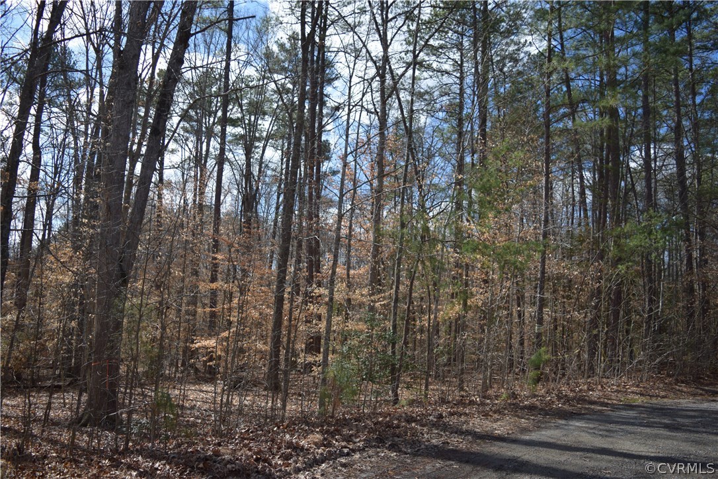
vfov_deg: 47.9
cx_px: 359
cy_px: 240
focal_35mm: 27
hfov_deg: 67.4
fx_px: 538
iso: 200
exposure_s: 1/1600
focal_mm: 18
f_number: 3.5
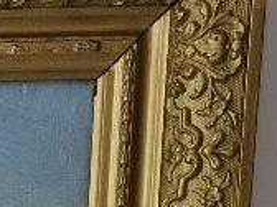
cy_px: 580
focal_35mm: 164
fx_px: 1312
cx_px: -335
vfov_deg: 8.0
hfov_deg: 10.7
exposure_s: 1/162
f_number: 1.8
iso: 50
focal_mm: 5.4
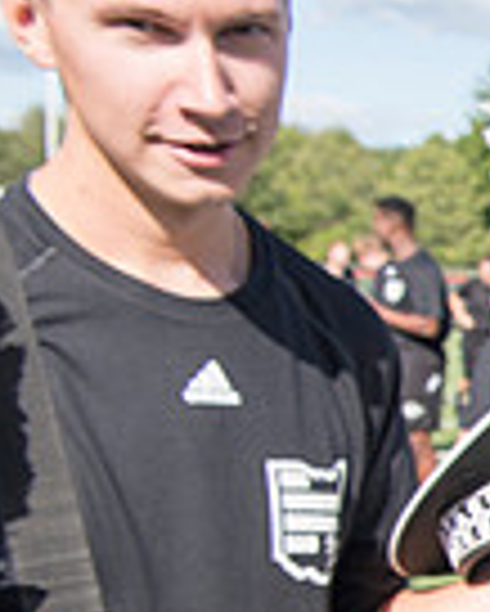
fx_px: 1738
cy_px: 722
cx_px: 1250
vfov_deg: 18.9
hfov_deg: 12.1
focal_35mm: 96
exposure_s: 1/640
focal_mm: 24
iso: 400
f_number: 8
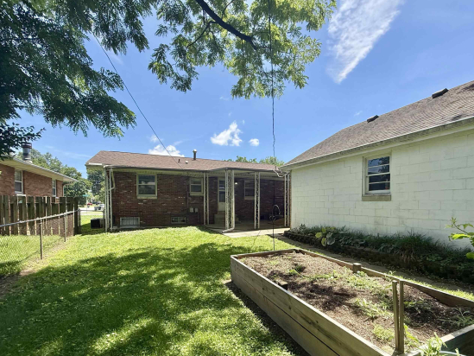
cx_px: 249
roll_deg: +0.1
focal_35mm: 17
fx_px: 233
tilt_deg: -1.3
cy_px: 209
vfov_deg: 74.1
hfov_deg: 90.9
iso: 50
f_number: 2.2
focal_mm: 2.22
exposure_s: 1/985
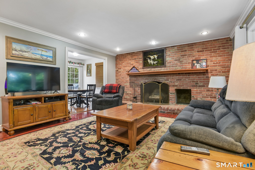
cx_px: 128
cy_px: 85
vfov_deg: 70.4
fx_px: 120
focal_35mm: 17
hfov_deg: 93.3
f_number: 11
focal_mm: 17
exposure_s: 1/2
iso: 400
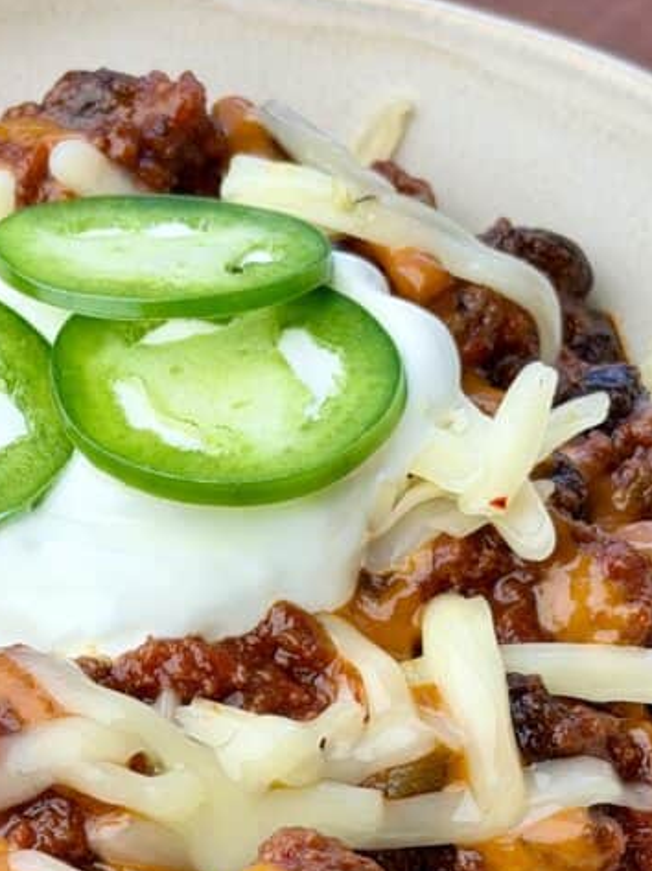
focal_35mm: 104
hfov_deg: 14.1
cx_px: 66
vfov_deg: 18.8
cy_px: 600
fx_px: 2615
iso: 64
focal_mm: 6.76
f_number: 1.78
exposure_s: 1/400
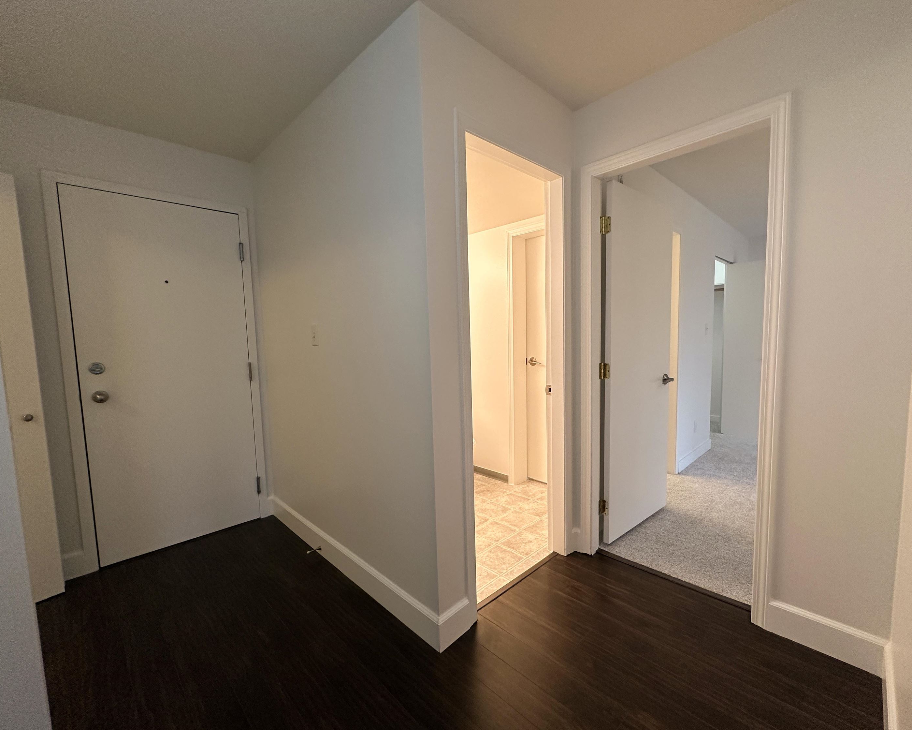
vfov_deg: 84.0
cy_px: 370
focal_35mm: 15
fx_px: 405
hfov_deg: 96.8
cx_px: 472
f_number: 2.2
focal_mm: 2.22
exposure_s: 1/120
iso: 200
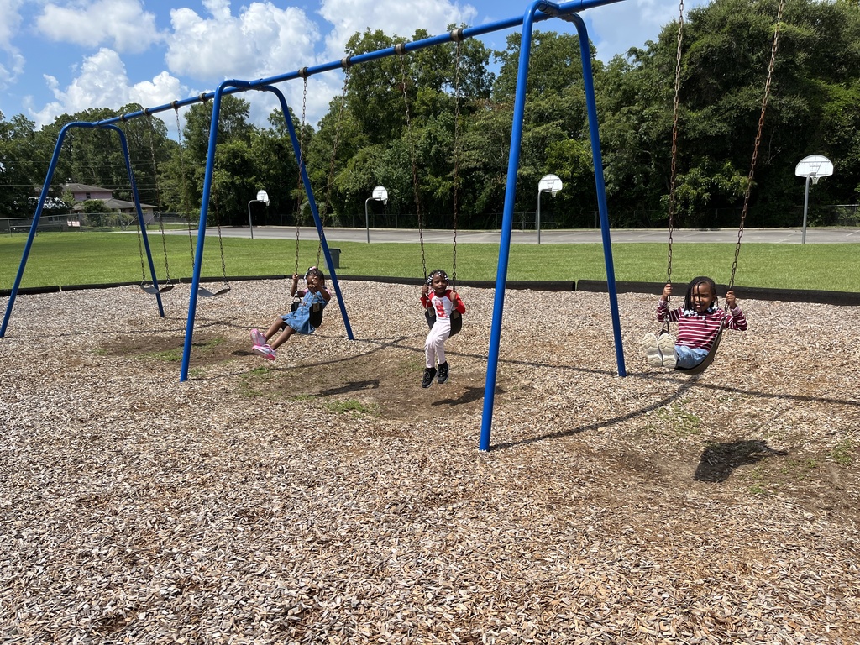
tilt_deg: -11.2
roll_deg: +2.4
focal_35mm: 26
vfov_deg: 53.1
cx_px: 430
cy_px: 322
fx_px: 646
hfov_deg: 67.3
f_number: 1.6
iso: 50
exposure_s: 1/3876
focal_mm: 5.1
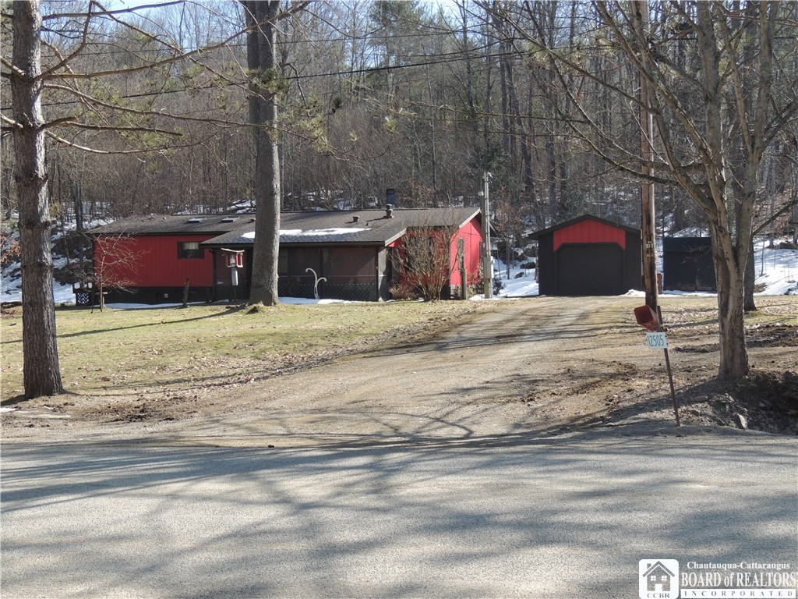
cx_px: 399
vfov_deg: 30.9
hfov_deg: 40.4
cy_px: 300
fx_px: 1083
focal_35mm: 47
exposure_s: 1/400
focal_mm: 8.3
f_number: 3.5
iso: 100
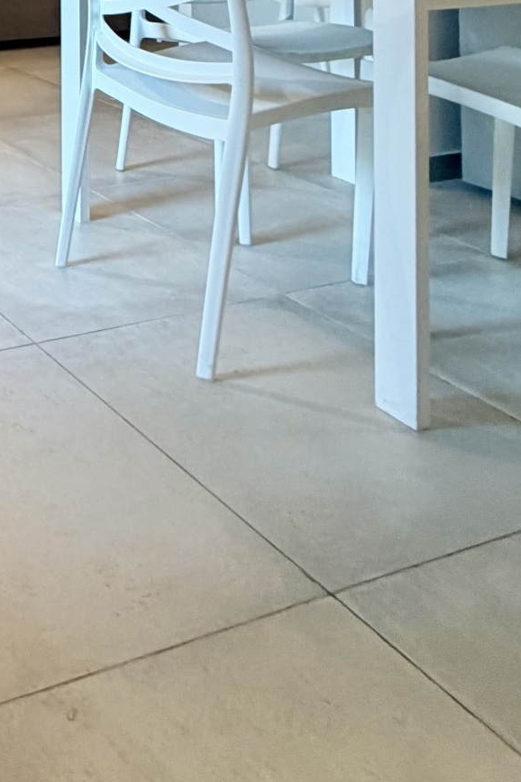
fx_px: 933
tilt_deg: +0.5
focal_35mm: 43
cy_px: -152
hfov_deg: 24.1
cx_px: -270
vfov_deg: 35.7
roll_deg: +0.3
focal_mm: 2.22
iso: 200
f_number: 2.2
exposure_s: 1/50
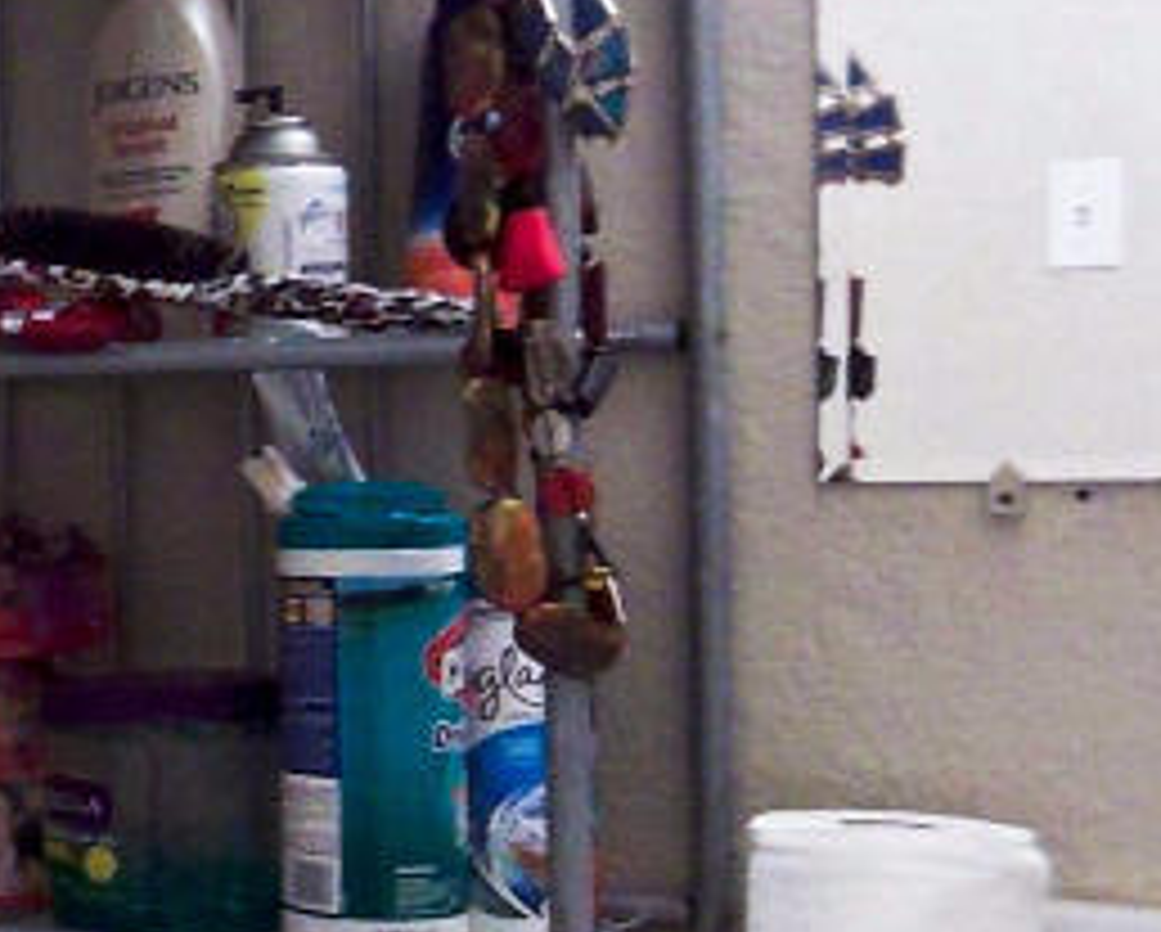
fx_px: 3062
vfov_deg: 17.3
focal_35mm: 89
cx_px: -990
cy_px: 554
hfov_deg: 17.2
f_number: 2.8
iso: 200
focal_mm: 3.8
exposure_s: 1/13
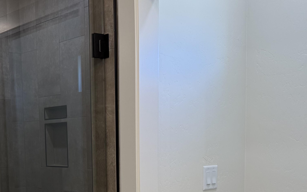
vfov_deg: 24.0
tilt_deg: -5.0
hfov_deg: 37.1
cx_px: 49
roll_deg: +2.7
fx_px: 435
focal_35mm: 52
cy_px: 183
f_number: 1.78
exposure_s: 1/120
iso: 80
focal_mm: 6.76
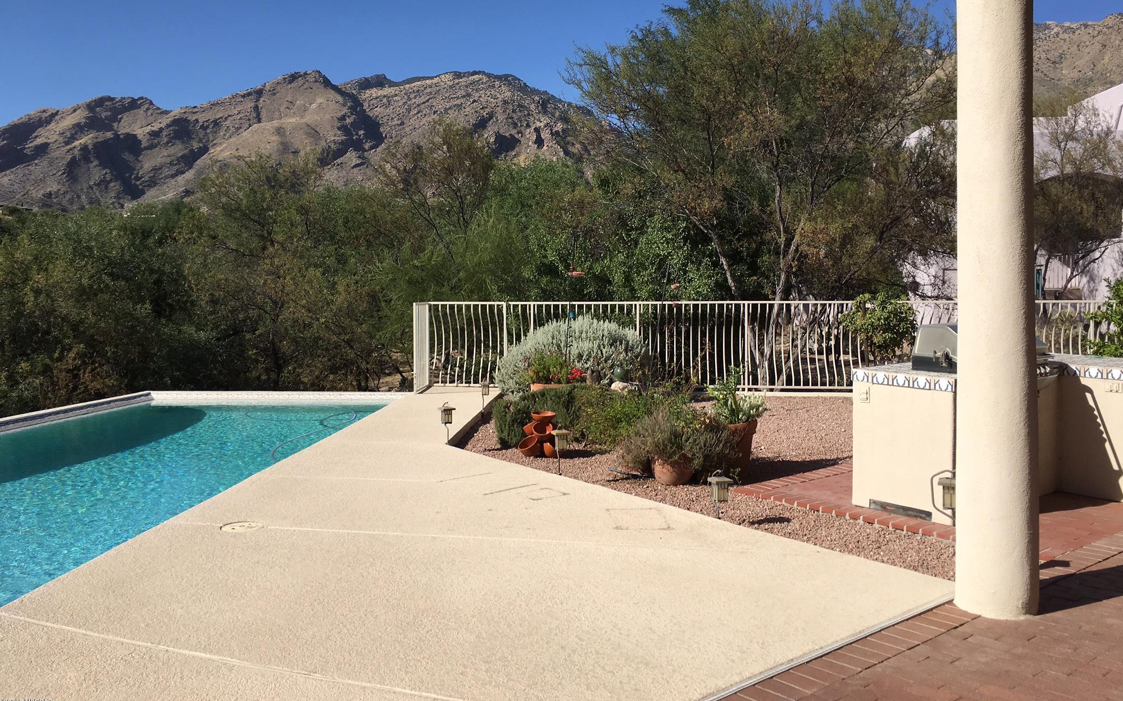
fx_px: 949
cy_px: 305
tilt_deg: -0.3
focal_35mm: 31
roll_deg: -0.6
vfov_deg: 40.5
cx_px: 565
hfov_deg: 61.2
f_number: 2.2
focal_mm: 4.15
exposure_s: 1/2331
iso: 25
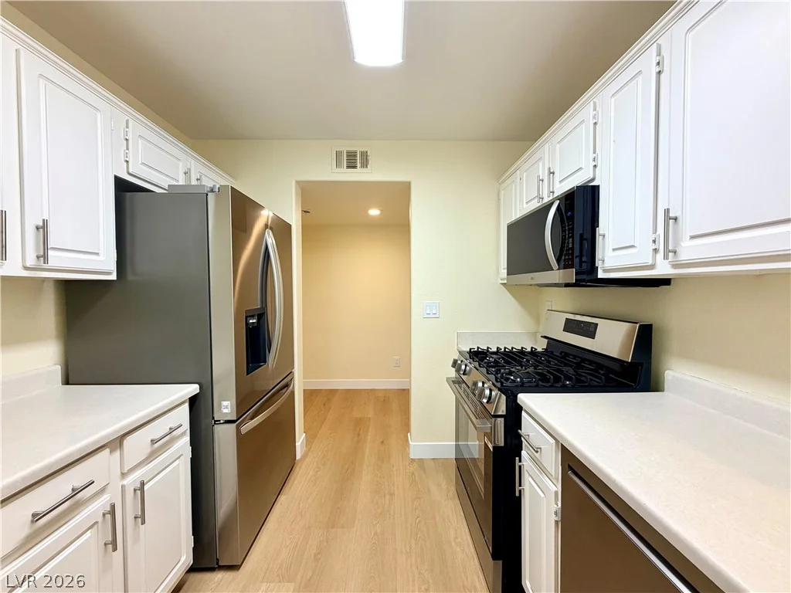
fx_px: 320
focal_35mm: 14
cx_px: 396
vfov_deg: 85.7
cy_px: 296
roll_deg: +0.3
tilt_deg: -1.6
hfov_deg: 102.1
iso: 160
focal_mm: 2.22
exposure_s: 1/120
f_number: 2.2
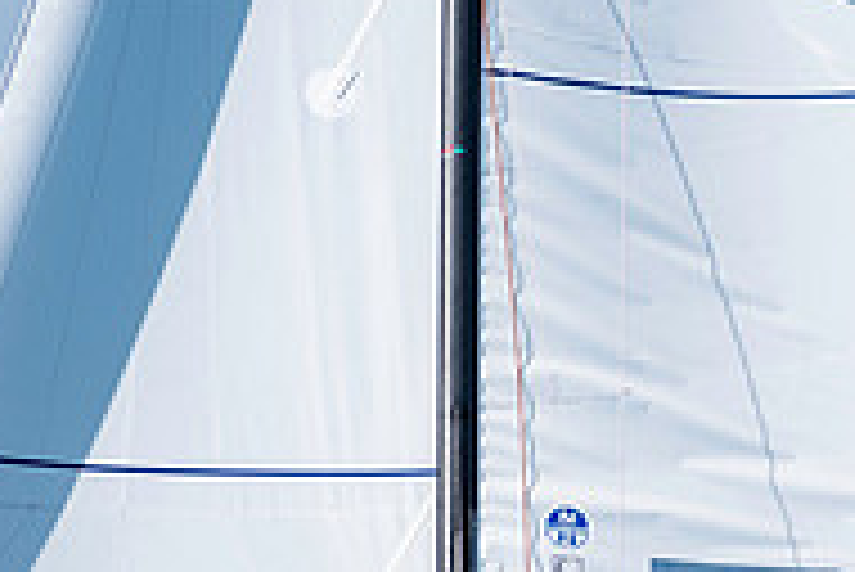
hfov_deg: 1.5
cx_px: 770
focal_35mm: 1395
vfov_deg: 1.0
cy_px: 637
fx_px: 33156
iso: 200
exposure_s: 1/3200
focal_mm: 300
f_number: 5
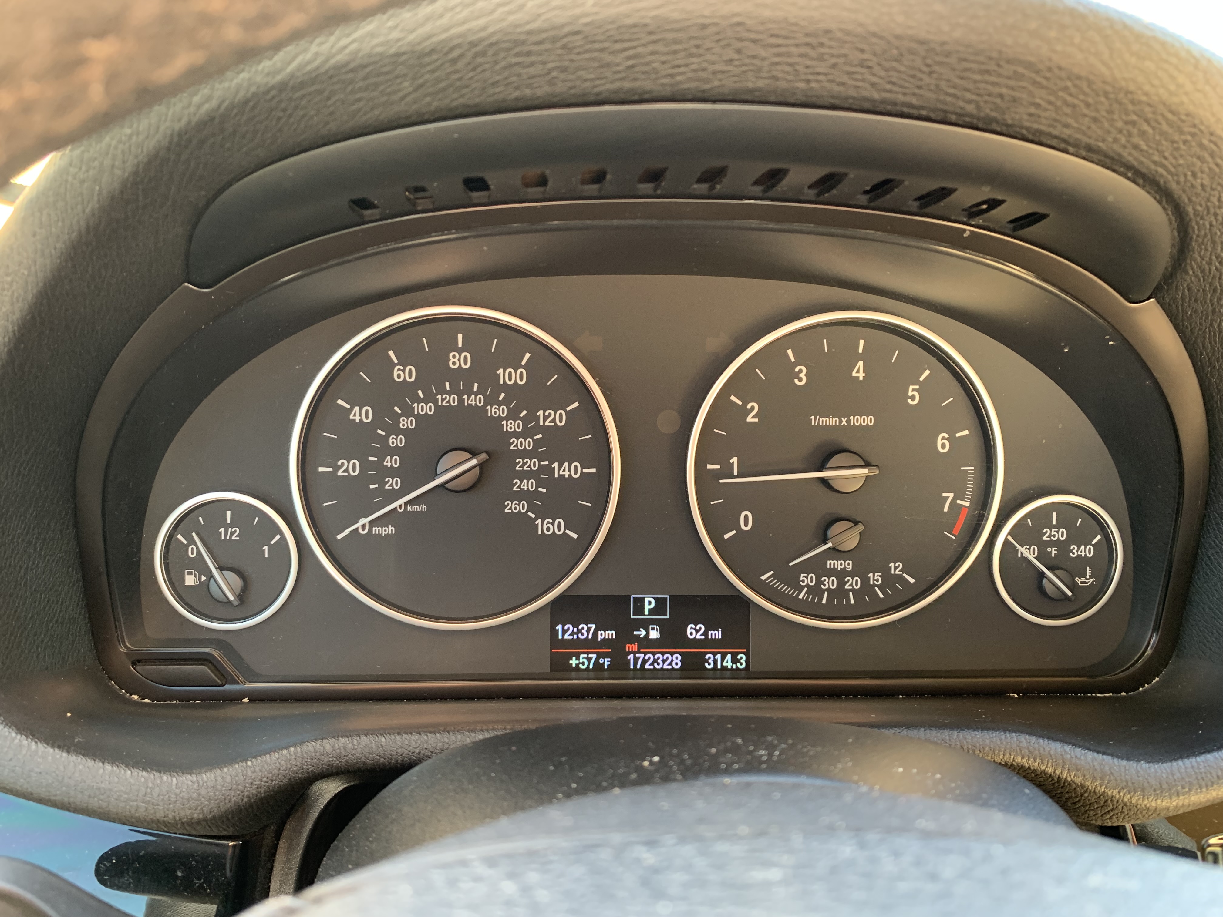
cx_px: 612
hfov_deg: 67.3
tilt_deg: -18.6
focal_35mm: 26
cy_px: 458
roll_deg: -1.9
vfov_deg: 53.1
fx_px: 919
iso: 160
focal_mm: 4.25
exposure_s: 1/60
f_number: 1.8
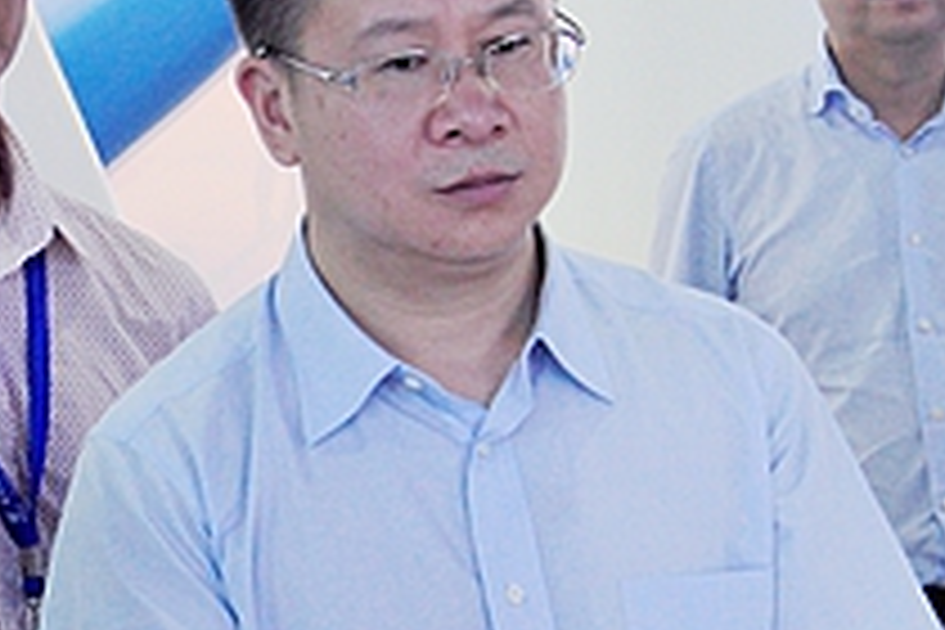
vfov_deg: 8.4
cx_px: 225
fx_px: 4278
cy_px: 290
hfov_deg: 12.6
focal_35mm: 163
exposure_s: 1/20
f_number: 8
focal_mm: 38
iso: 250
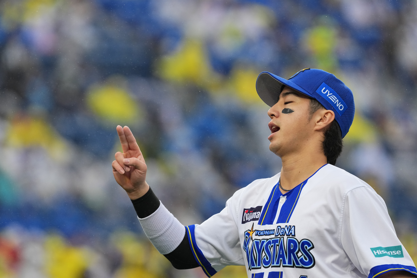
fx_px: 3475
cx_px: 208
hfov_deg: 6.9
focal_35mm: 300
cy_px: 139
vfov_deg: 4.6
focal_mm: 300
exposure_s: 1/2500
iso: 2500
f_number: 4
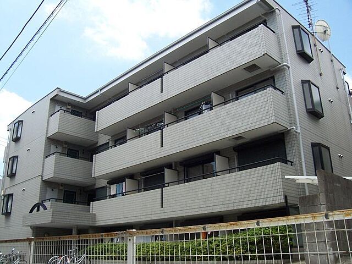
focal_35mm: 34
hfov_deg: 54.0
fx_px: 346
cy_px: 132
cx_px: 176
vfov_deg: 41.8
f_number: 5.6
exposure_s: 1/250
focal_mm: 5.6
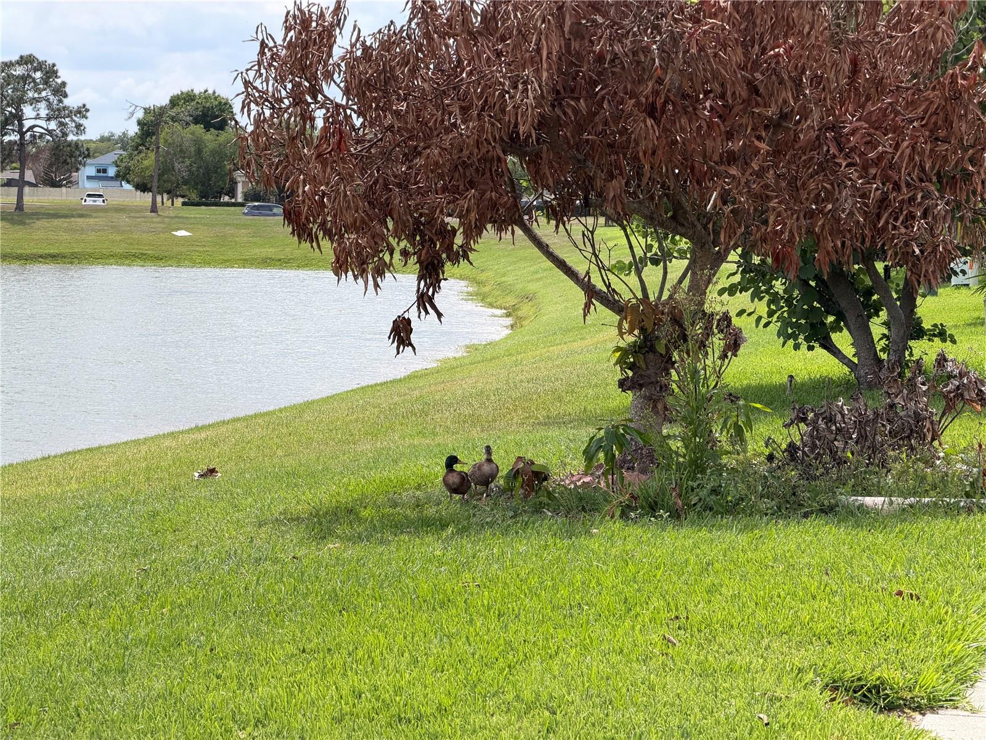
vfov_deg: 14.8
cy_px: 370
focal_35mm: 100
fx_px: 2848
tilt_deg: -2.9
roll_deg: -1.1
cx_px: 493
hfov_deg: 19.6
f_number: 2.8
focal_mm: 16.89
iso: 32
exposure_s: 1/638
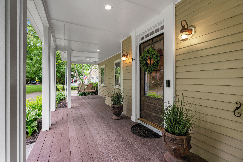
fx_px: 108
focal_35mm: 16
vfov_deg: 73.8
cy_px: 81
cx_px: 122
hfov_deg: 96.7
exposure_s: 6
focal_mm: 16
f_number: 7.1
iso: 125
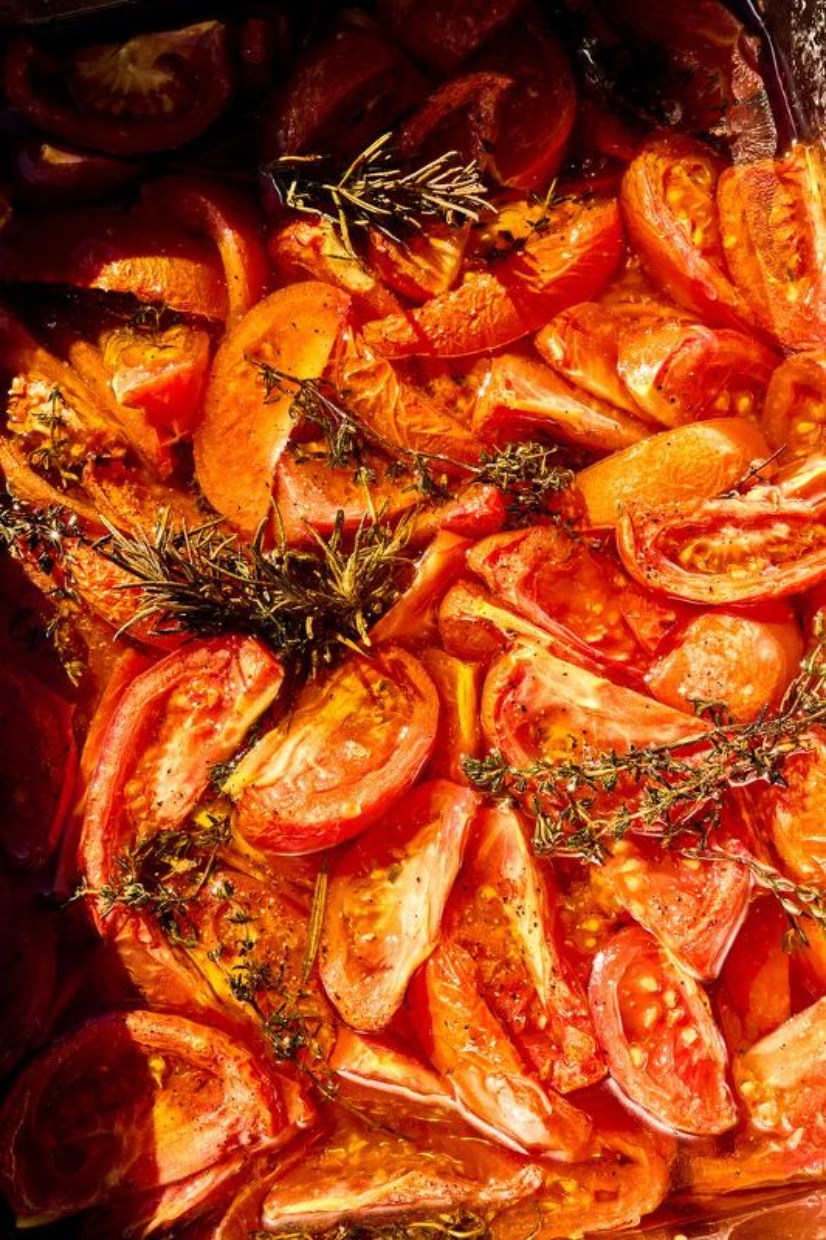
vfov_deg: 48.5
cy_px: 620
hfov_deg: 33.4
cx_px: 413
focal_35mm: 40
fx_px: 1377
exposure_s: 1/200
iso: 400
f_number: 16
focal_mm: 40
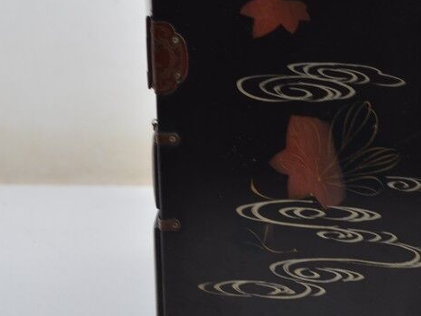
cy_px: 39
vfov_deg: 9.1
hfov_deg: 12.2
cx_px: 302
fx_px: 1971
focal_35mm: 162
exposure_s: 1/30
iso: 100
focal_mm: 44
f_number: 5.3
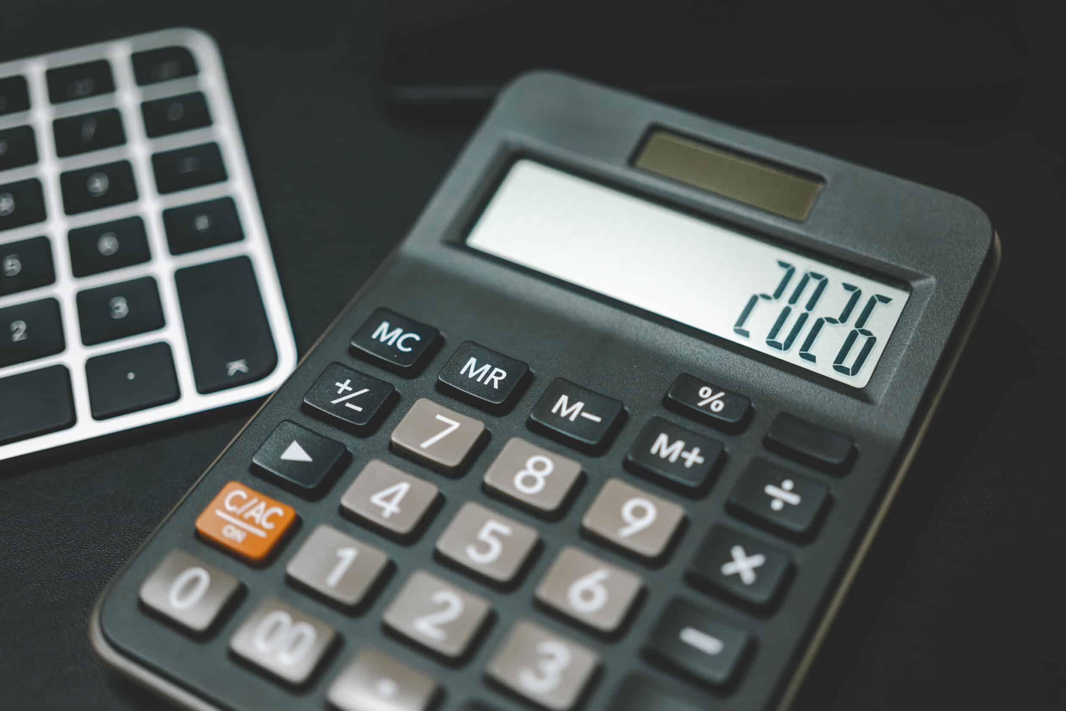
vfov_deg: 32.6
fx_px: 1214
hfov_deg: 47.4
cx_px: 545
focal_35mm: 41
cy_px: 356
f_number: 2.5
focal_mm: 40
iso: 320
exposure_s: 1/40
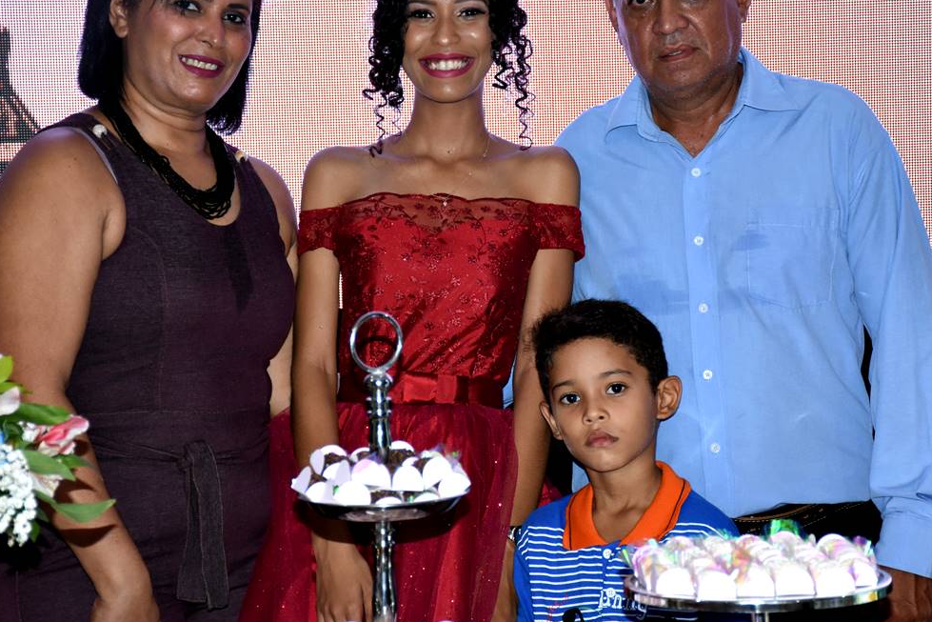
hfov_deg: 17.9
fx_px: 2952
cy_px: 253
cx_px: 484
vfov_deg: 12.0
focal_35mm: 114
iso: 1250
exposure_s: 1/80
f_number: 5
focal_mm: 62
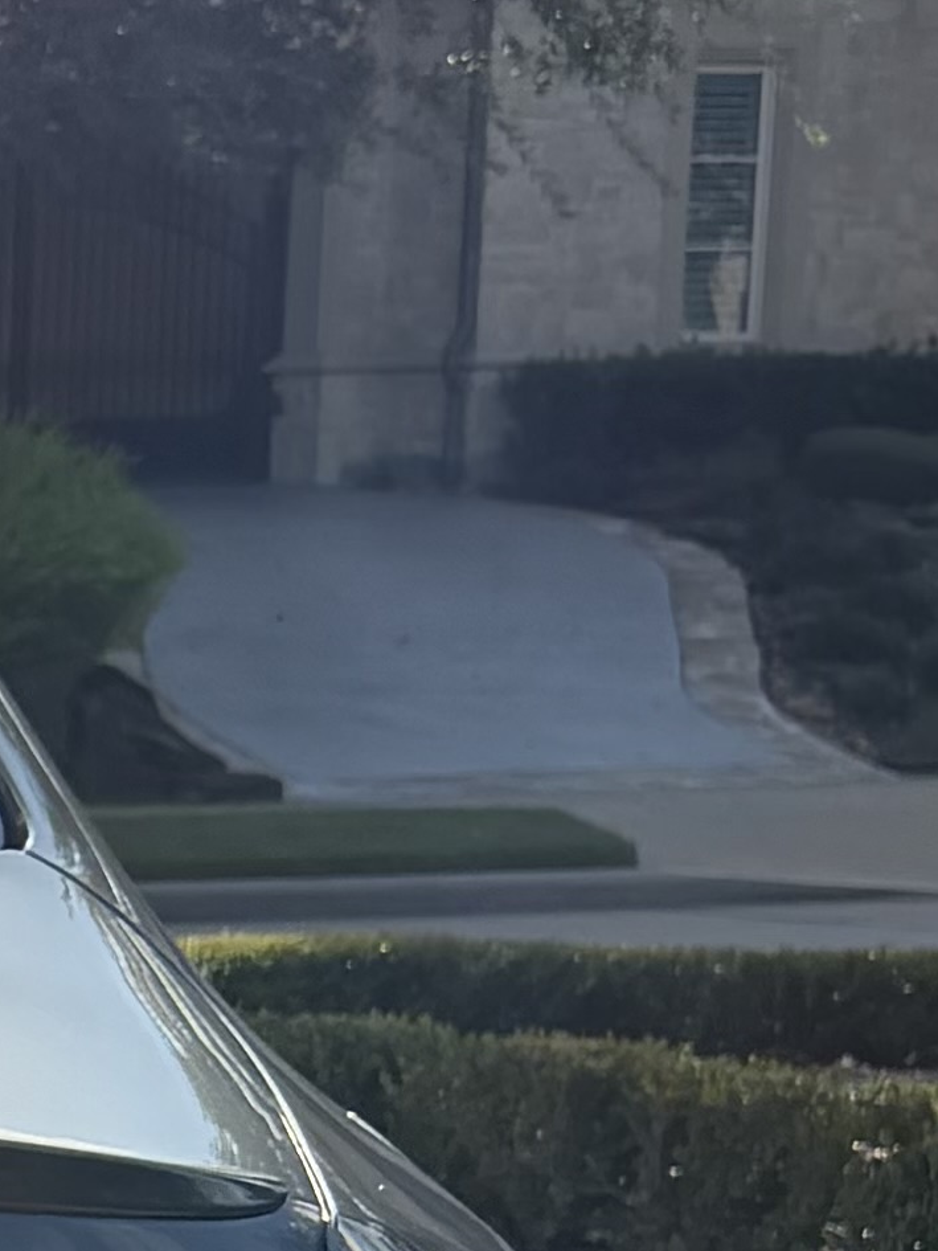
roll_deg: +1.4
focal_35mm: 145
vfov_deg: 13.4
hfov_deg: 8.9
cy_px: 1334
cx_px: -1536
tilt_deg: -10.6
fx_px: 5238
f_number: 1.78
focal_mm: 6.76
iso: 100
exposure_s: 1/4975
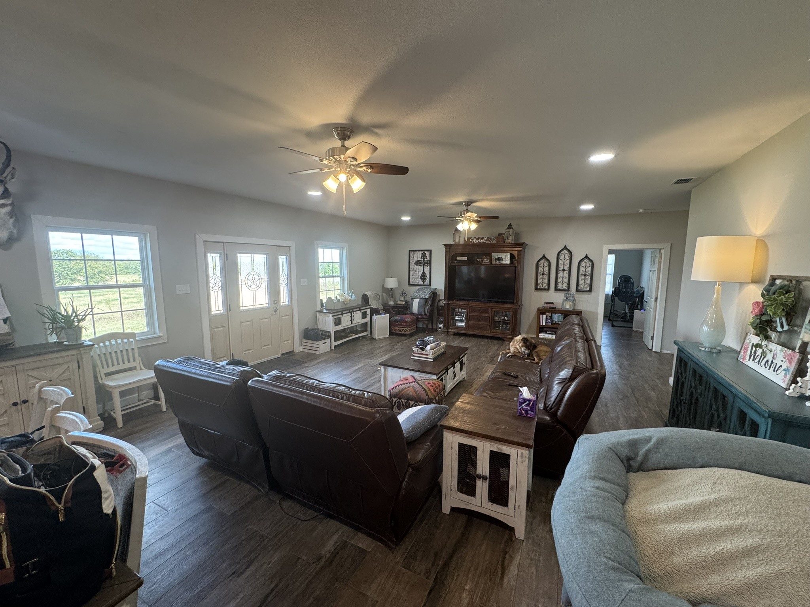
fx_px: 328
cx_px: 405
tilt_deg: -8.0
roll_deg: -0.5
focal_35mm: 14
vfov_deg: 85.7
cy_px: 304
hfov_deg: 102.1
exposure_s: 1/120
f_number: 2.2
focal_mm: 2.22
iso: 250
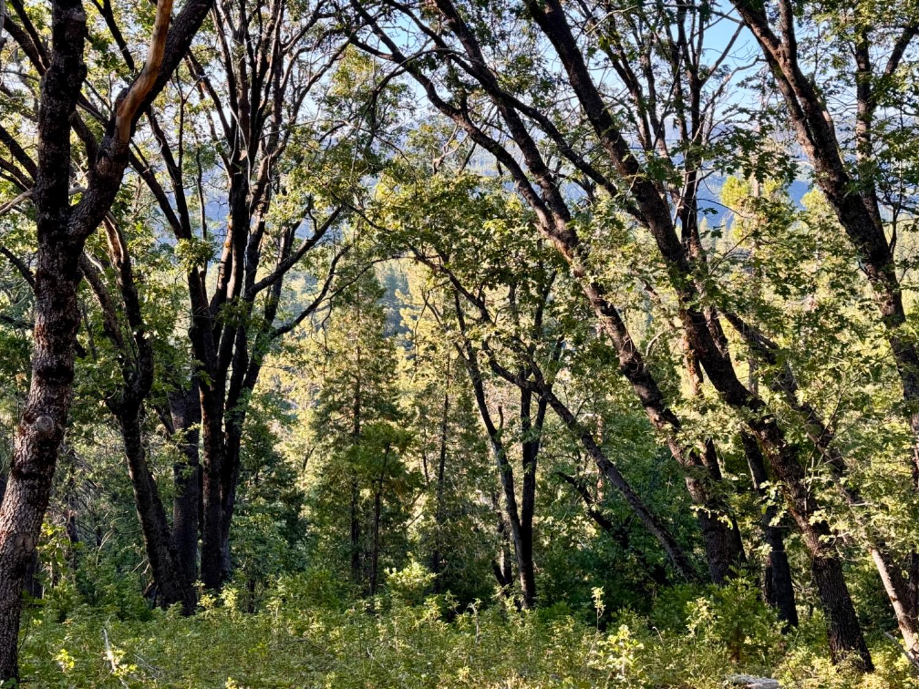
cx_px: 460
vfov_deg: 30.3
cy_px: 344
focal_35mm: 48
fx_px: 1274
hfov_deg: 39.7
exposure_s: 1/252
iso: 64
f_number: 1.78
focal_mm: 6.76
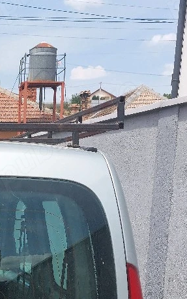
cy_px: 329
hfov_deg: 16.0
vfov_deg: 24.9
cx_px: -59
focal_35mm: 77
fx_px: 628
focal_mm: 5.23
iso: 25
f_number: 1.8
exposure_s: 1/909
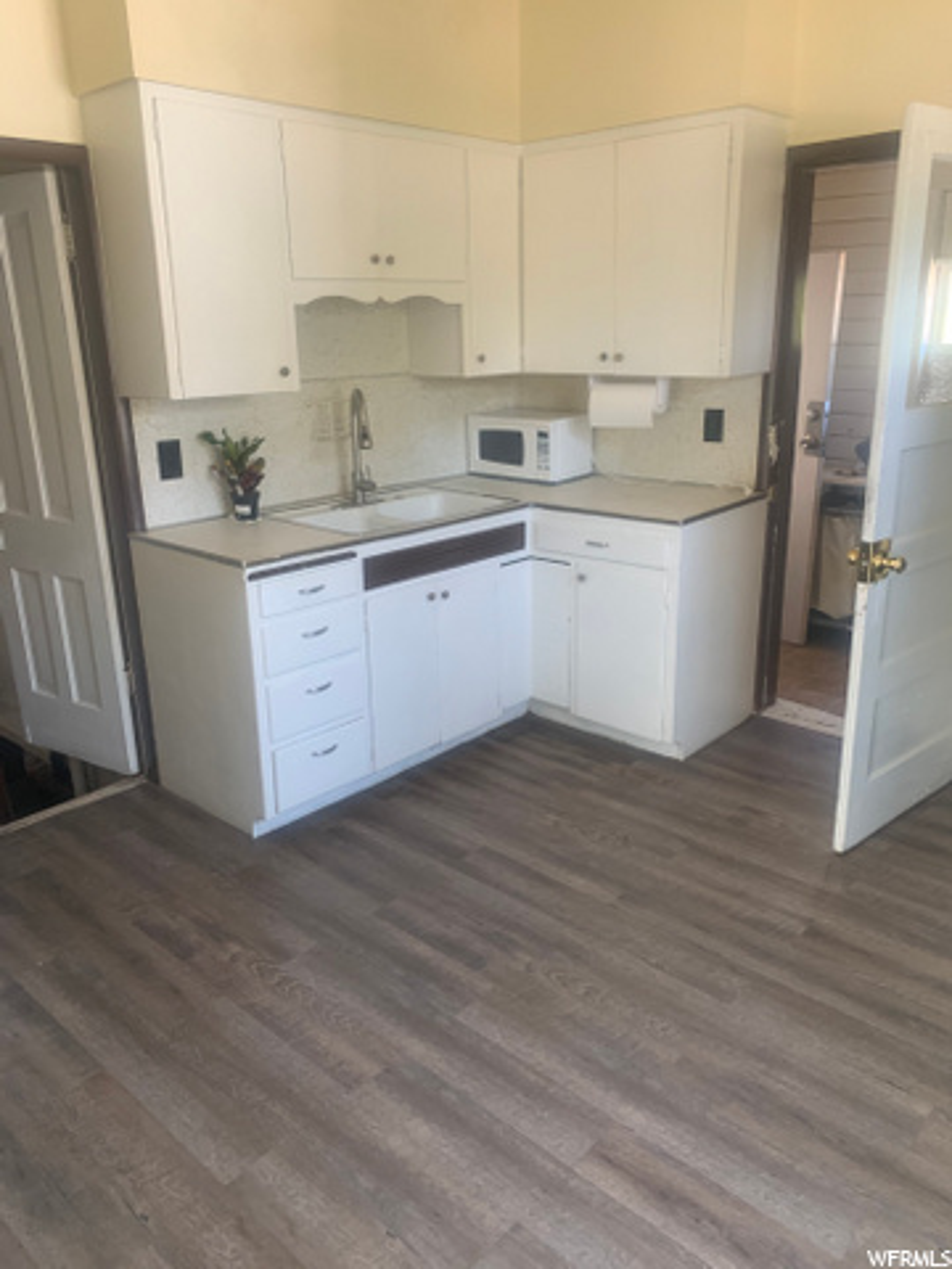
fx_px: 953
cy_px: 634
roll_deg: +2.3
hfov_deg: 53.1
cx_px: 476
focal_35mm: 26
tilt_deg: -15.8
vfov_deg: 67.3
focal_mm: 4.25
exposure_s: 1/60
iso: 160
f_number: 1.8
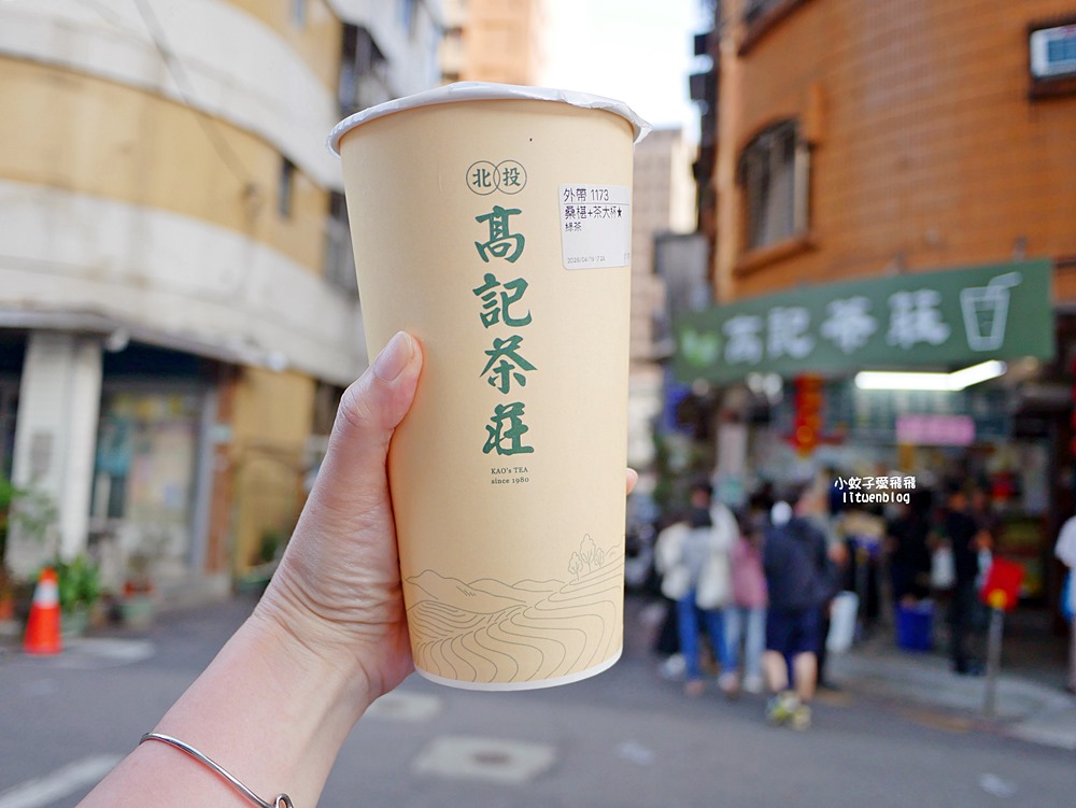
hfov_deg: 63.4
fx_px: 871
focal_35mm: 28
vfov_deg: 49.8
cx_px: 538
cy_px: 404
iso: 200
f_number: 2.5
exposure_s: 1/250
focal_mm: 14
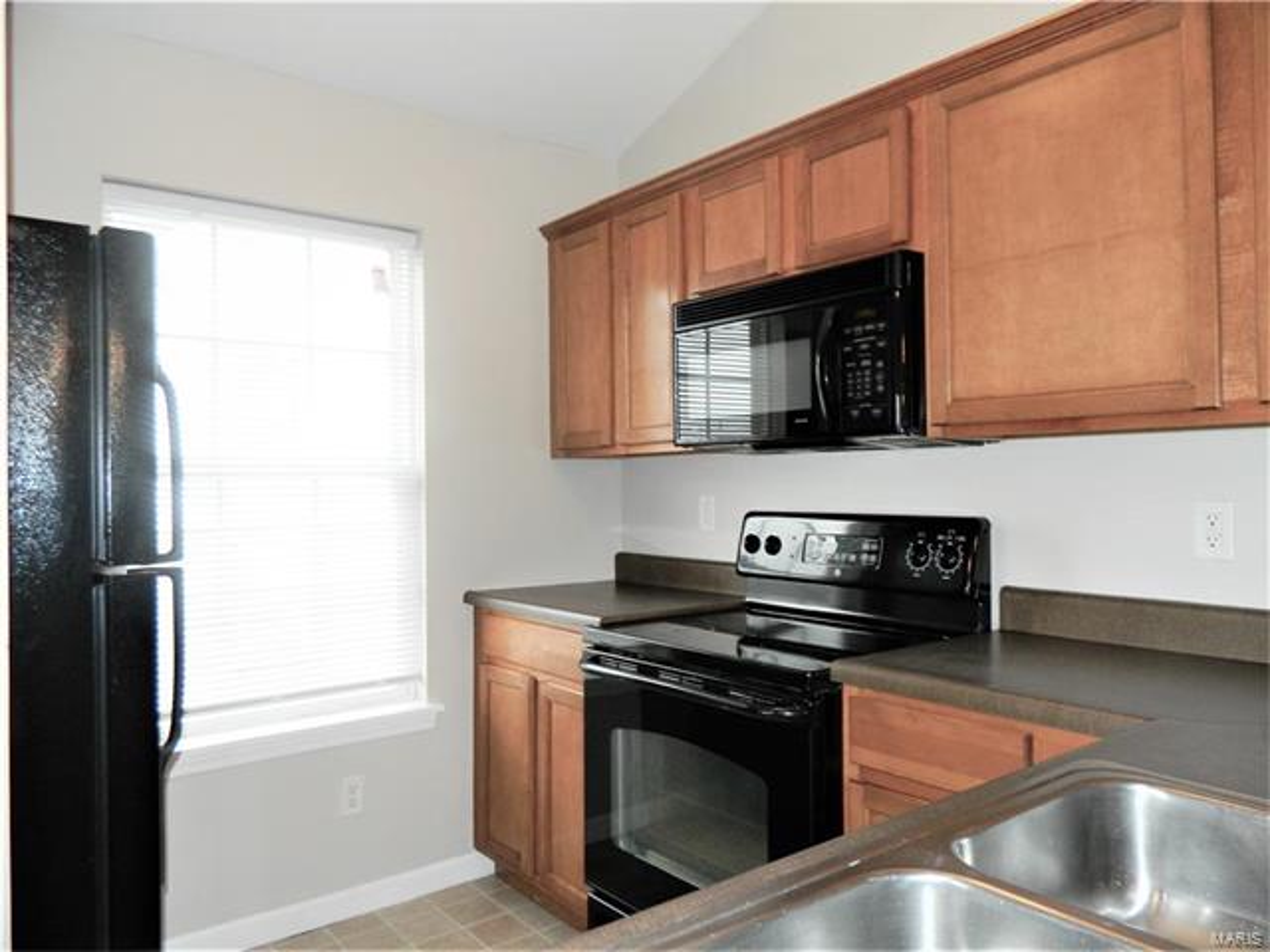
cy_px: 476
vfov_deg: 54.9
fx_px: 917
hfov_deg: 69.4
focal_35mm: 25
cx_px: 635
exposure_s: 1/30
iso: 125
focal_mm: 4.5
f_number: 3.1
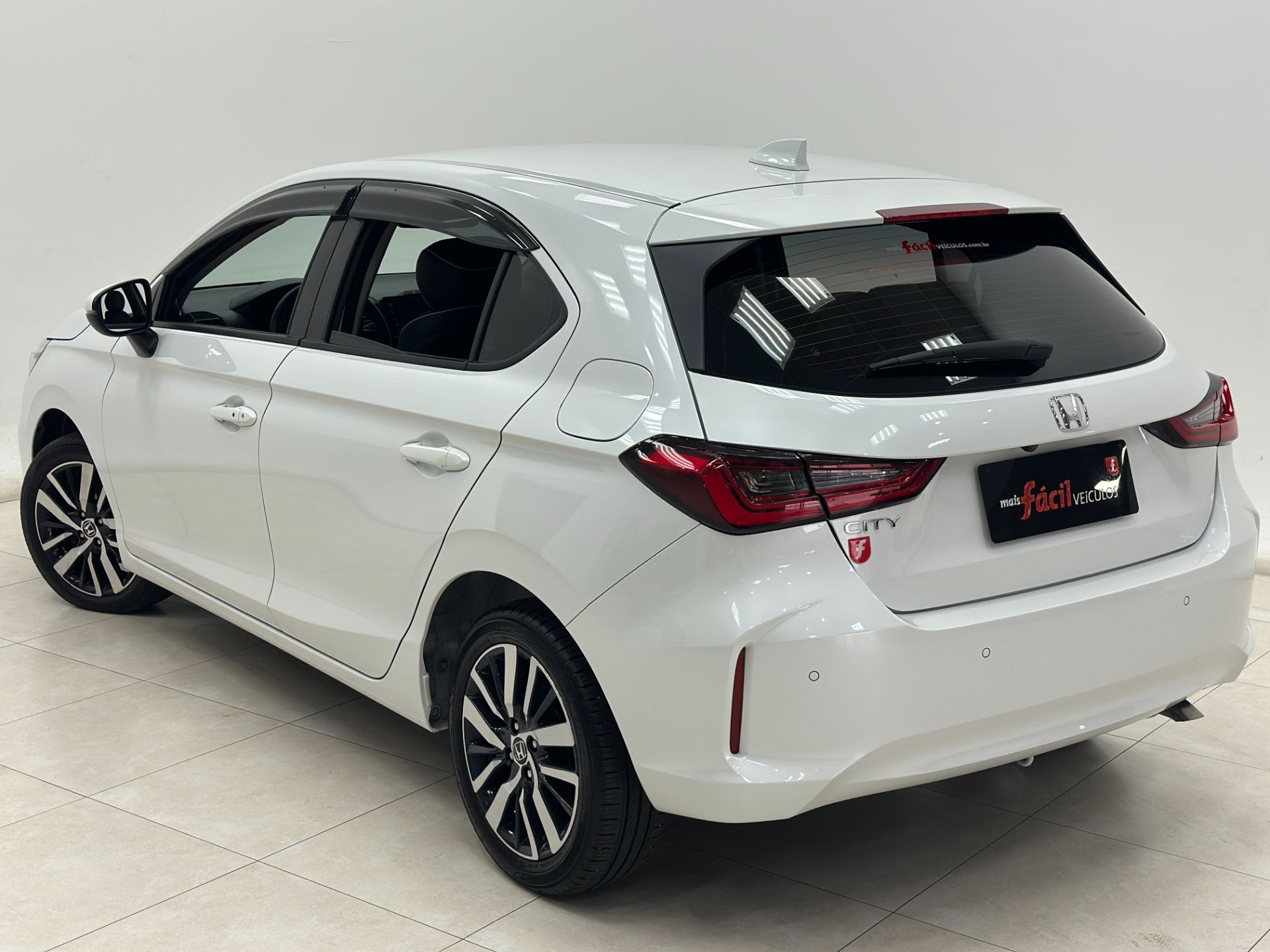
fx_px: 1761
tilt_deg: -11.7
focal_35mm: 48
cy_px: 476
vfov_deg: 30.3
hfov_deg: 39.7
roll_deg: +0.6
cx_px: 635
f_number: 1.78
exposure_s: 1/120
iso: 80
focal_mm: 6.86
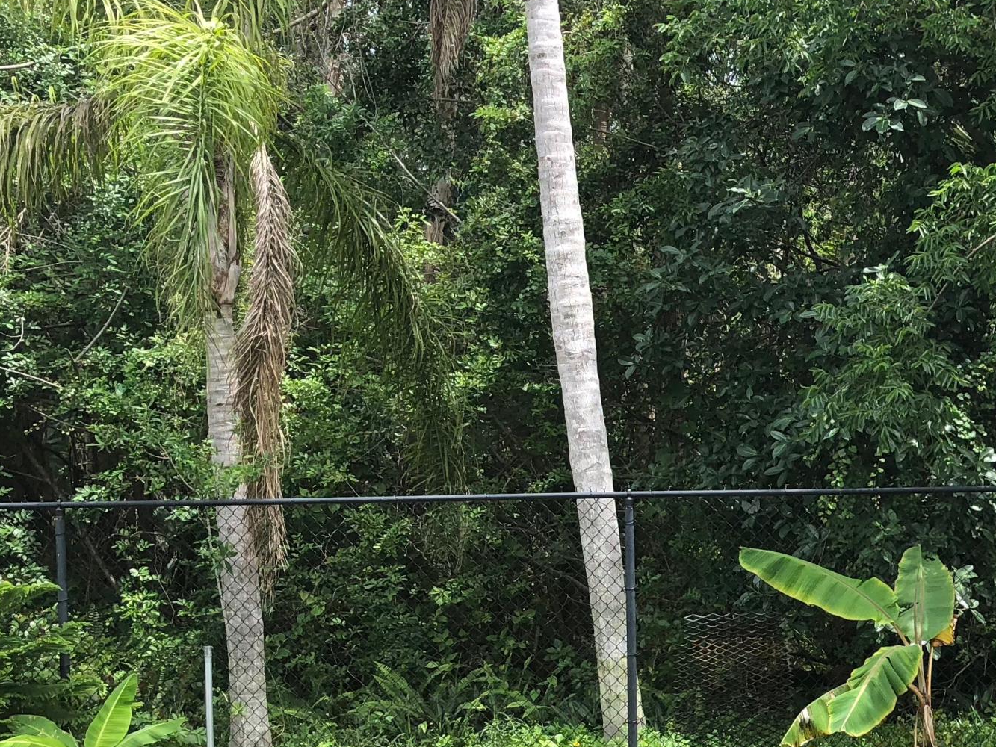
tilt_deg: -1.0
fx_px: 1813
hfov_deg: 28.9
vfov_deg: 23.0
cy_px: 591
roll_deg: +1.0
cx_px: 974
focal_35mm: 63
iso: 20
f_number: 1.8
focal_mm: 3.99
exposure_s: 1/511
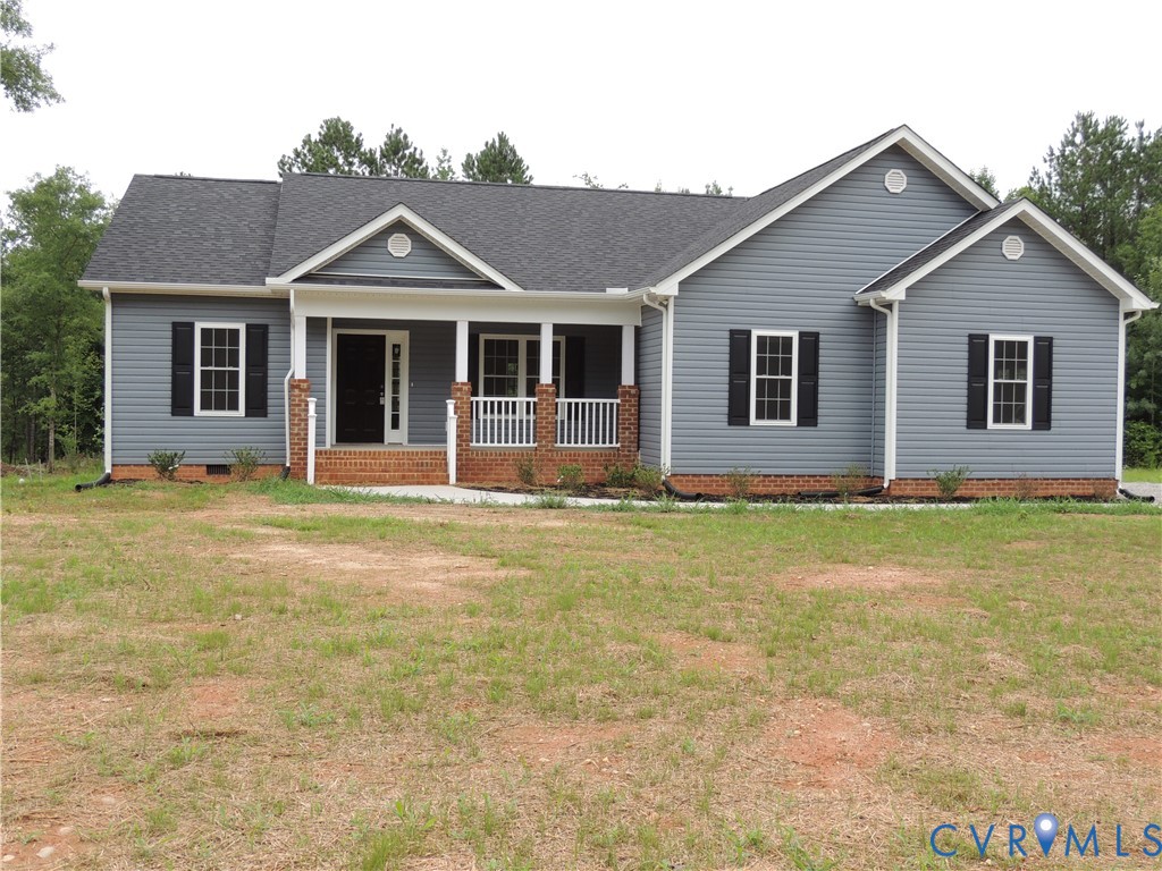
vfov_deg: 40.7
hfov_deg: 52.6
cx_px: 581
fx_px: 1175
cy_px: 436
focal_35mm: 35
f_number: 3.3
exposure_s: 1/500
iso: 100
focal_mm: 6.2
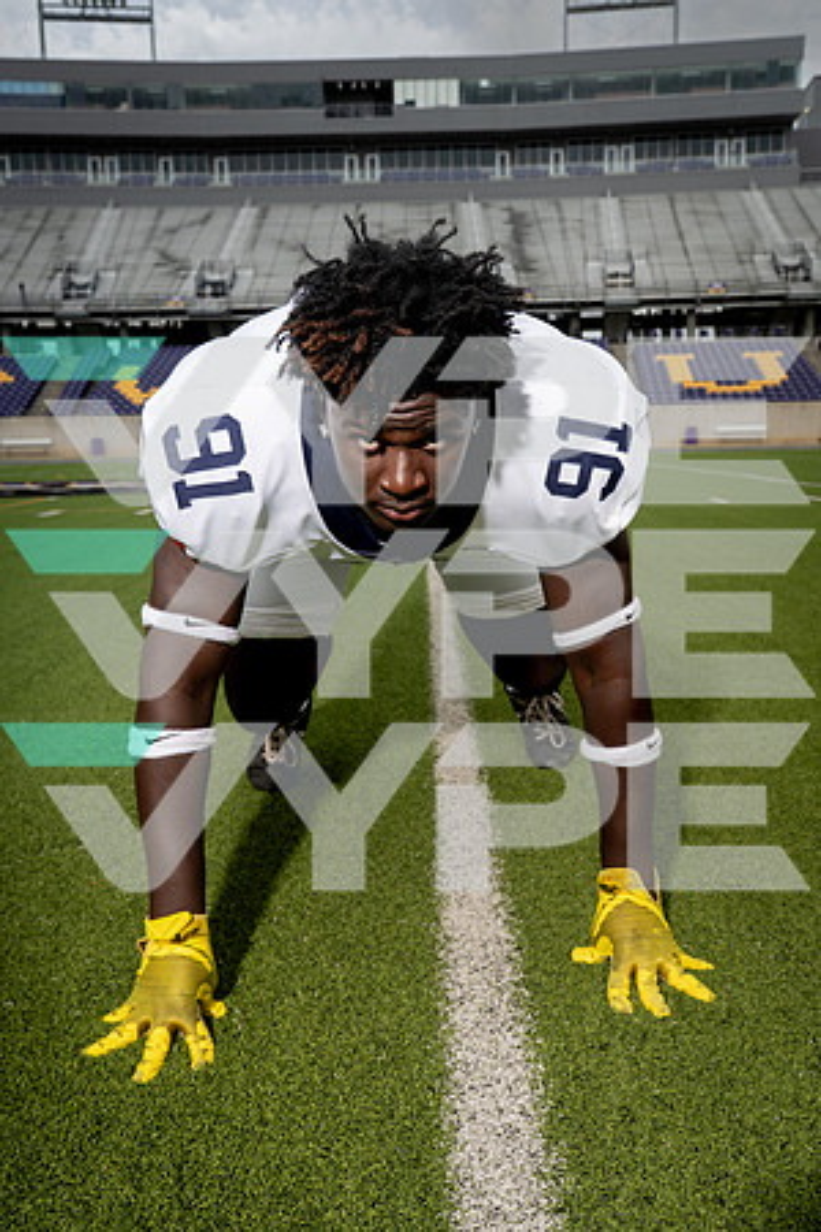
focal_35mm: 33
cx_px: 410
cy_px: 616
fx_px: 1129
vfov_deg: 57.2
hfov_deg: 40.0
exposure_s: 1/250
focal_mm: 33
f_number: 8
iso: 100
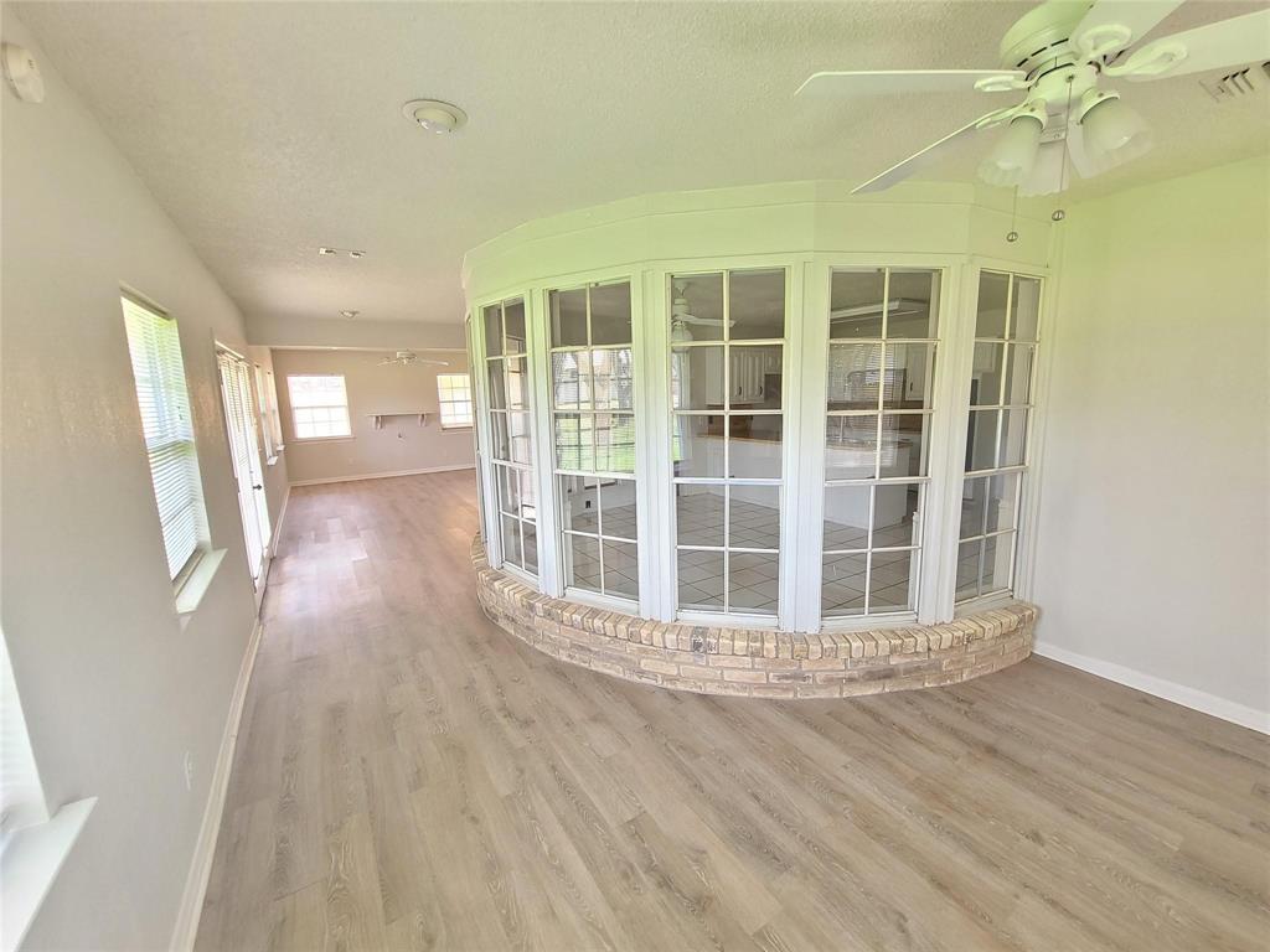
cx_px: 635
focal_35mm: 13
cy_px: 476
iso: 320
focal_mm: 2.2
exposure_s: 1/60
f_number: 2.2
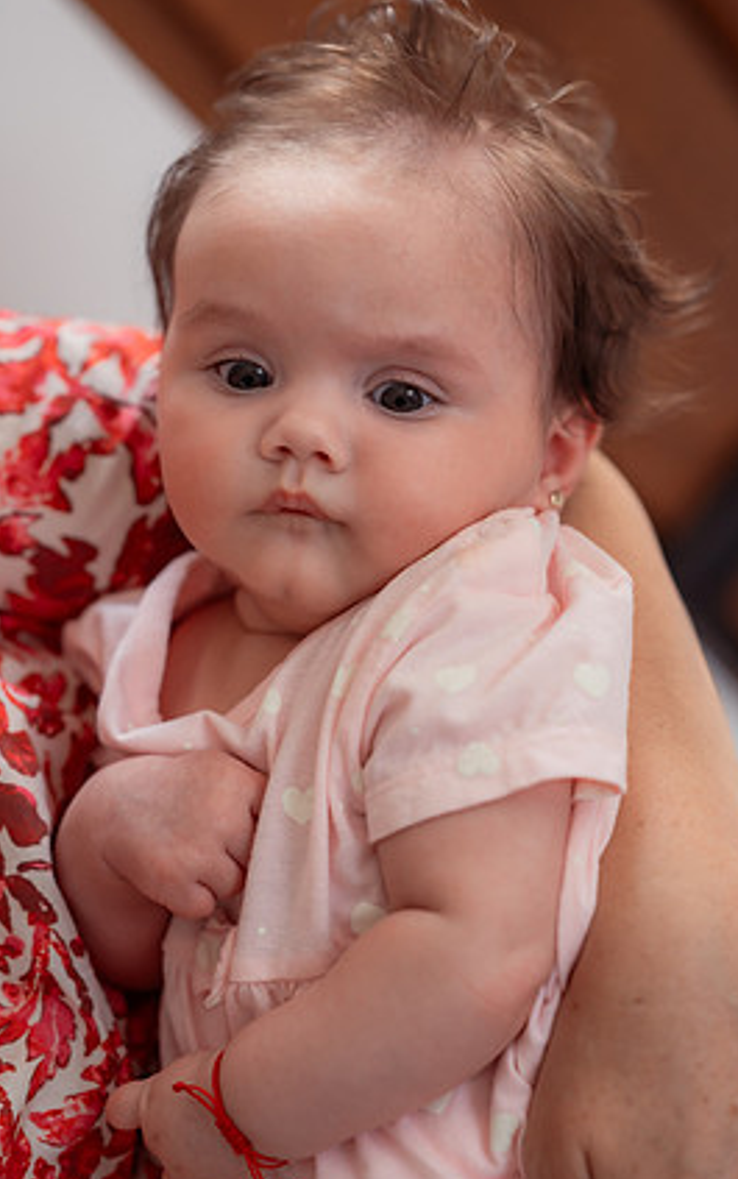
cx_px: 388
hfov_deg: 14.2
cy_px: 619
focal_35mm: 92
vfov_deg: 22.5
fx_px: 2956
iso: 1600
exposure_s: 1/200
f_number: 2.8
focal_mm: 85
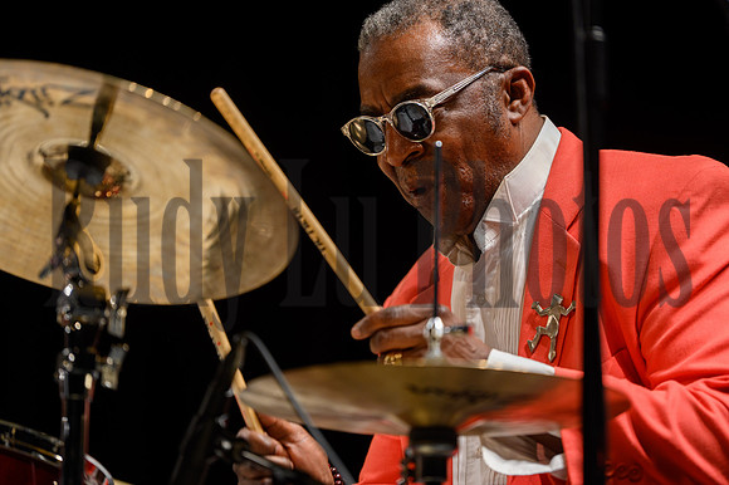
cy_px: 242
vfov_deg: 6.9
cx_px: 364
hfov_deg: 10.3
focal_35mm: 200
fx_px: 4048
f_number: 2.8
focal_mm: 200
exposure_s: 1/200
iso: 1250
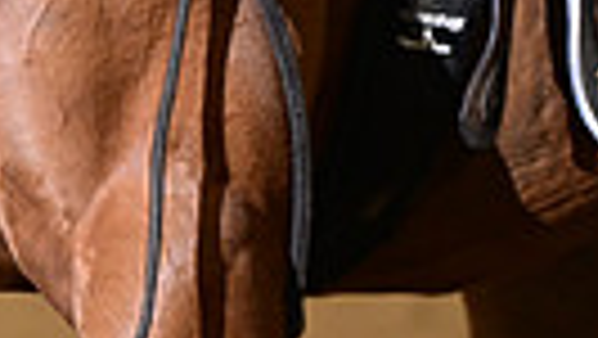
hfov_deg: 2.4
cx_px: -620
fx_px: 14454
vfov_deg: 1.3
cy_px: -403
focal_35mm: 911
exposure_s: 1/200
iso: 2500
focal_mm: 200
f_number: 4
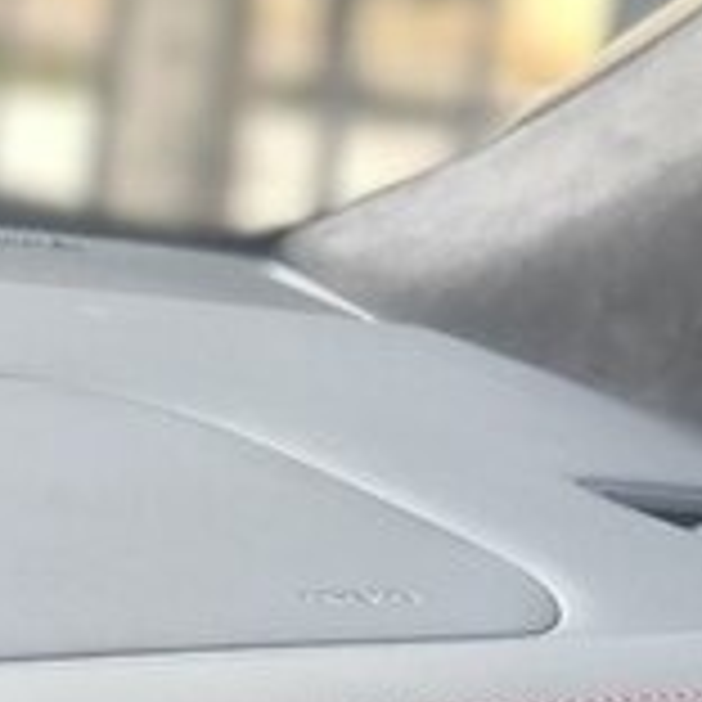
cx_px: 99
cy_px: 1042
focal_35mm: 195
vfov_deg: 8.8
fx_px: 4474
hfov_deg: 8.9
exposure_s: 1/60
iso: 80
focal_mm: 6
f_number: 2.4
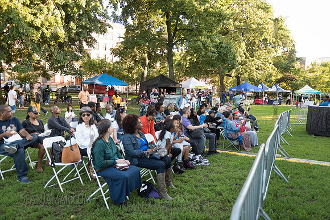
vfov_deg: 46.4
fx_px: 257
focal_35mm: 28
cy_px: 110
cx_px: 165
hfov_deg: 65.5
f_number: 2.8
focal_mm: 28
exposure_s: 1/200
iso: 200
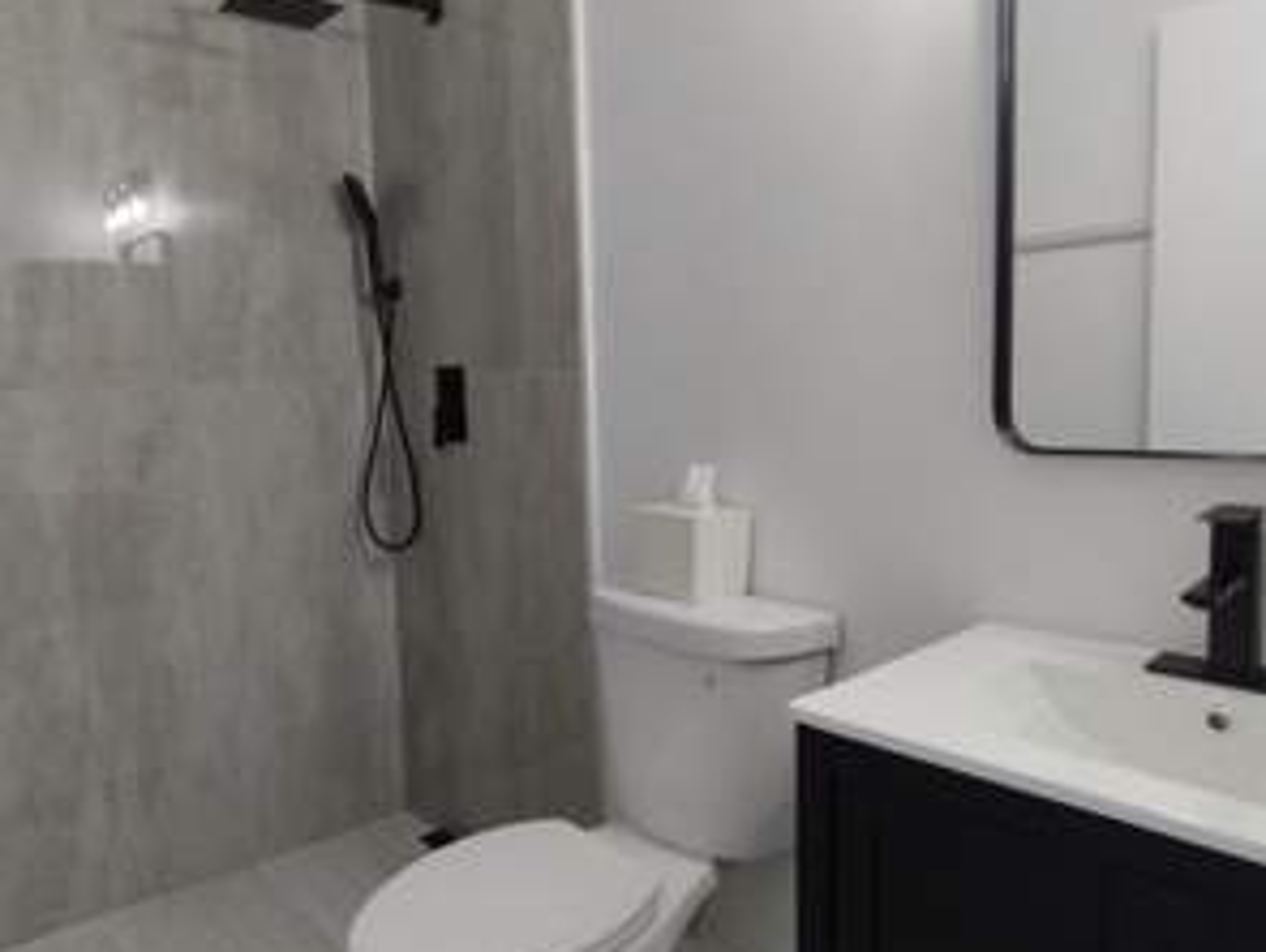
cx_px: 549
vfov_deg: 53.2
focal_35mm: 26
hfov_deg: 67.0
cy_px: 476
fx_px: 952
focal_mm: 1.66
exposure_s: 1/30
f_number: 2.2
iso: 150
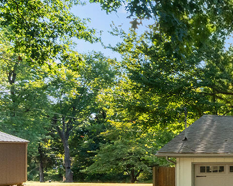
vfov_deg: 27.2
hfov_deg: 25.0
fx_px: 345
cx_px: 376
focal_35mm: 50
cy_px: 214
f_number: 16
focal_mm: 16
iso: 1600
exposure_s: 1/200
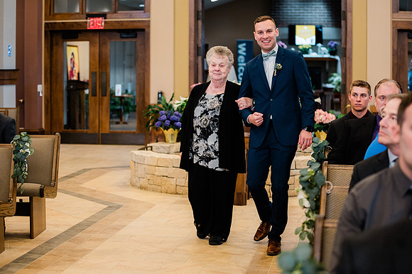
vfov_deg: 19.4
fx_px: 801
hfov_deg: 28.9
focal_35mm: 70
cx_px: 206
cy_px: 137
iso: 1600
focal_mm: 70
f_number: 2.8
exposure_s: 1/250
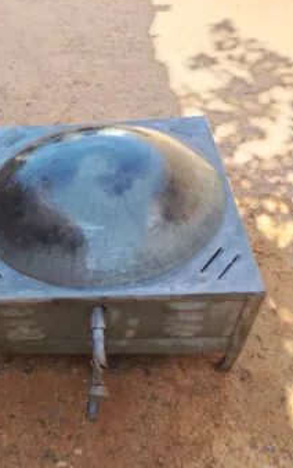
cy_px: 236
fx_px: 383
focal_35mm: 30
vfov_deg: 62.9
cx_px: 90
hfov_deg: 41.1
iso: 478
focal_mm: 5.25
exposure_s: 1/900
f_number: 1.75
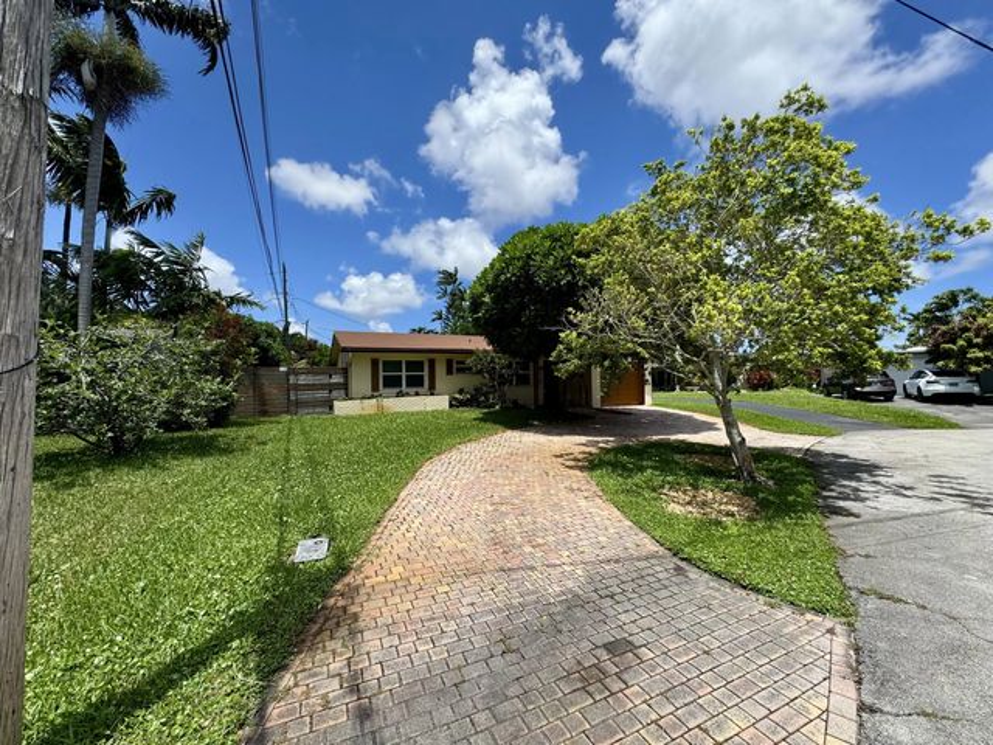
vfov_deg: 85.7
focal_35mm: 14
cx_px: 496
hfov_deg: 102.1
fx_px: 402
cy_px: 372
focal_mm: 2.22
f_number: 2.2
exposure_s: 1/1832
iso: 40
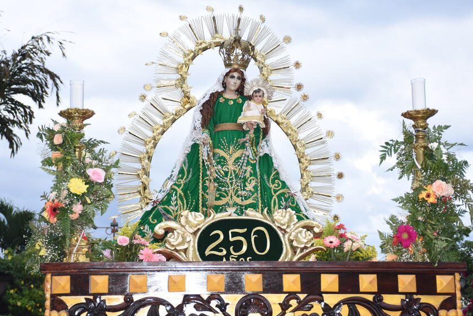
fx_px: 1051
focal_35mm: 80
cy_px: 169
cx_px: 230
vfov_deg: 17.1
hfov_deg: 25.4
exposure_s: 1/250
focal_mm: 48
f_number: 4.5
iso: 500
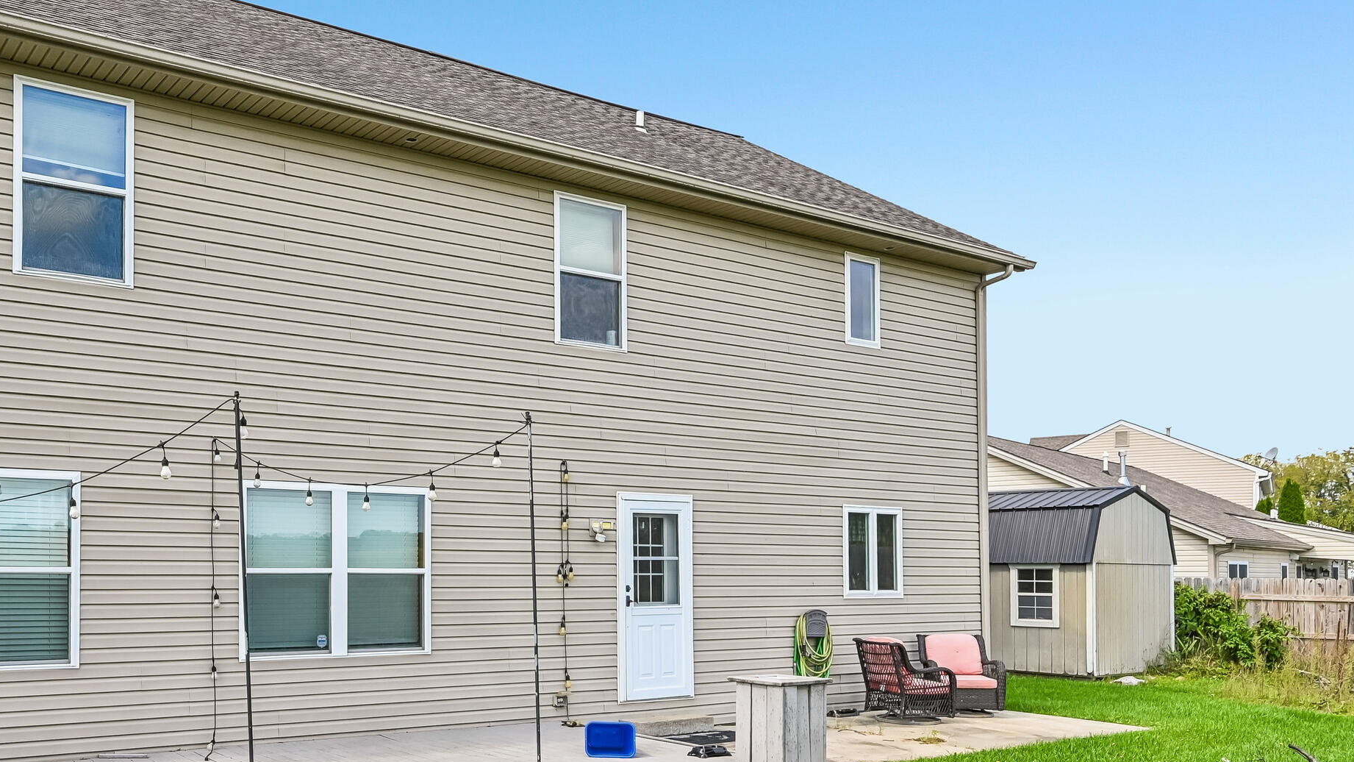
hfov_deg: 61.1
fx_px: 1072
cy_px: 418
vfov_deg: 39.1
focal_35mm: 30
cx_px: 345
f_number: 4.8
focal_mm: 17.5
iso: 400
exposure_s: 1/1000
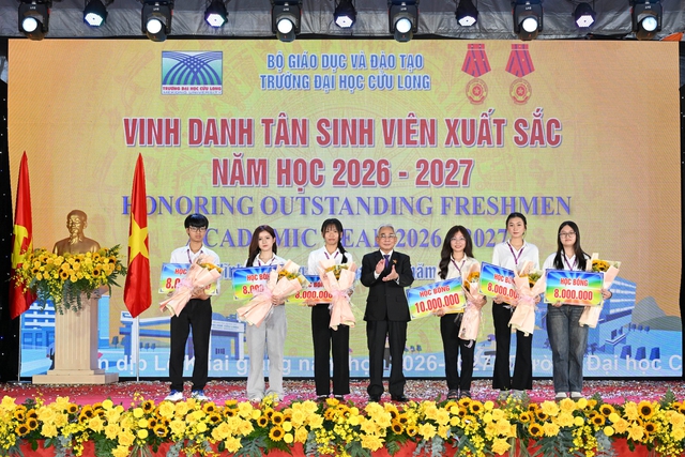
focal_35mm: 47
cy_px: 228
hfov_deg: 41.9
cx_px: 342
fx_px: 894
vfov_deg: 28.7
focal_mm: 47
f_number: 7.1
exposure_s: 1/160
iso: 640
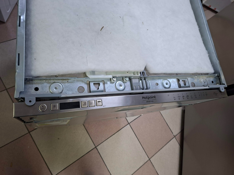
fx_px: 155
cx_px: 117
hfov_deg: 73.9
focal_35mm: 23
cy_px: 88
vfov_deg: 58.9
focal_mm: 5.54
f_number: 1.8
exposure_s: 1/50
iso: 250
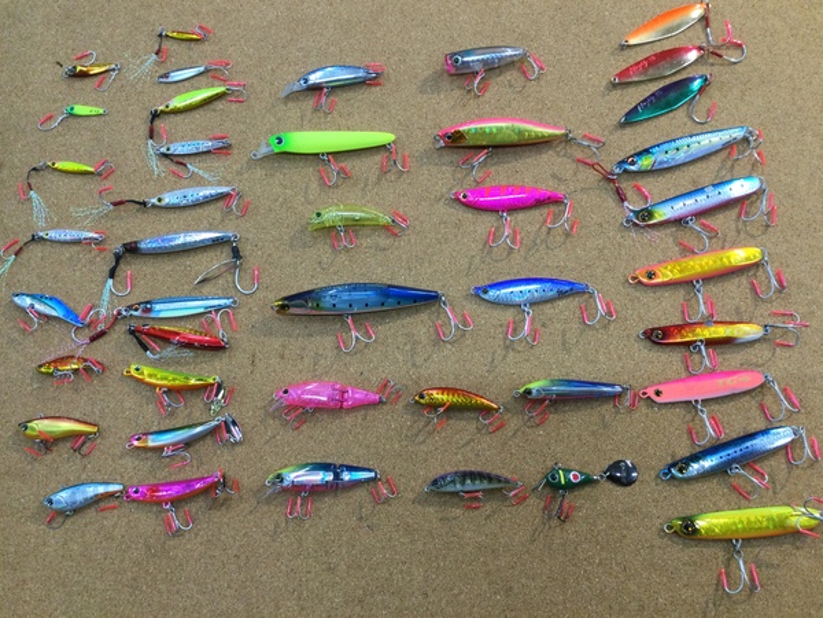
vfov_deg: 45.4
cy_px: 309
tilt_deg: -78.7
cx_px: 412
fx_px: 737
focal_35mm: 31
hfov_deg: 58.4
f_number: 2.4
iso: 25
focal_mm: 3.3
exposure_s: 1/30
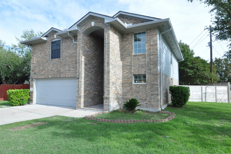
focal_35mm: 21
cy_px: 77
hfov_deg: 81.3
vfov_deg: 59.4
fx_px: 135
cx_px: 116
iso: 200
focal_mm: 14
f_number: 8
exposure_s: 1/250
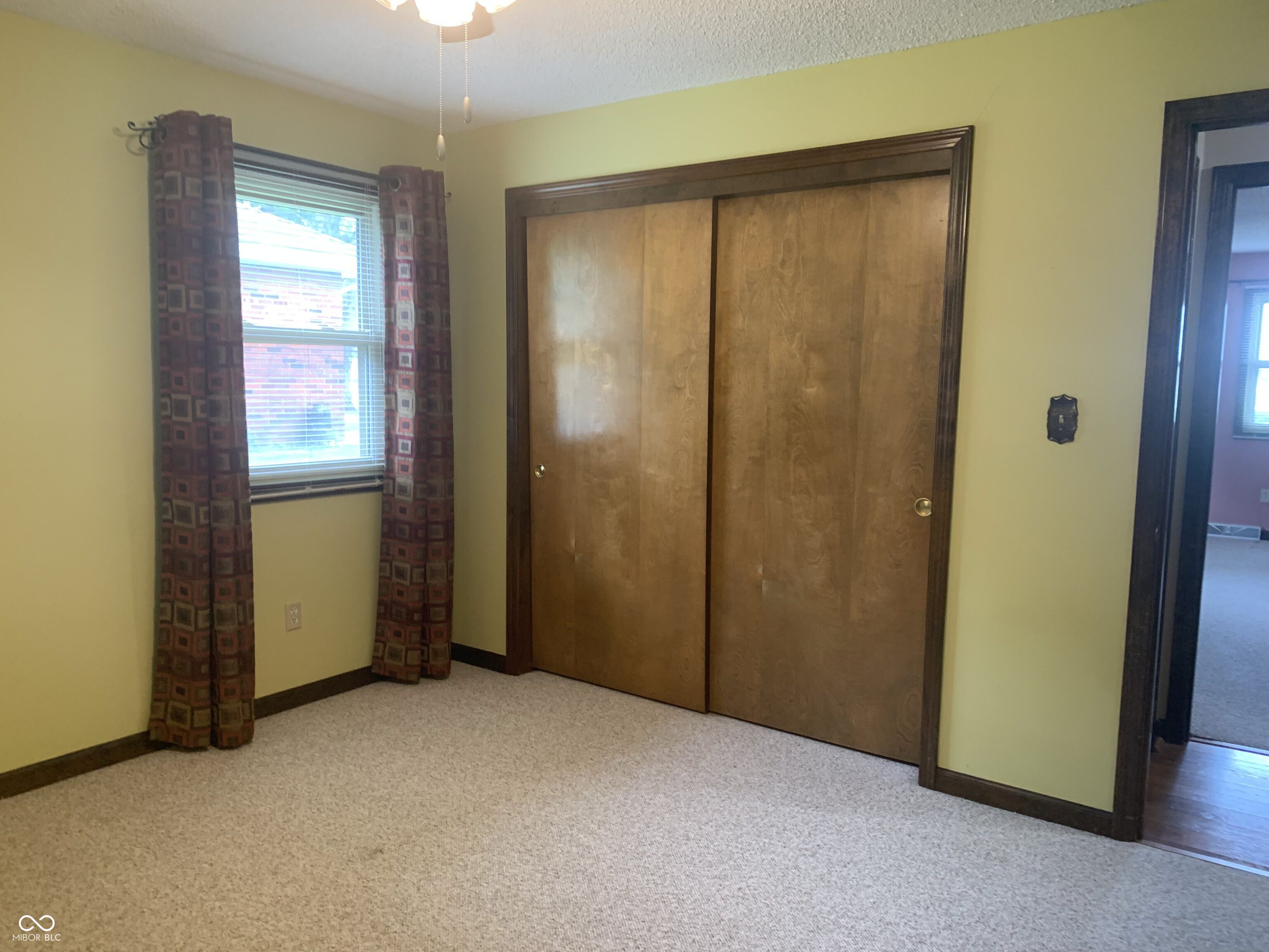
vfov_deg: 53.1
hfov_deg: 67.3
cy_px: 476
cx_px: 634
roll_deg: -0.4
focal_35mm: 26
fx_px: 953
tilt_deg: -6.2
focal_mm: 4.25
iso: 160
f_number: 1.8
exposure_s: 1/60
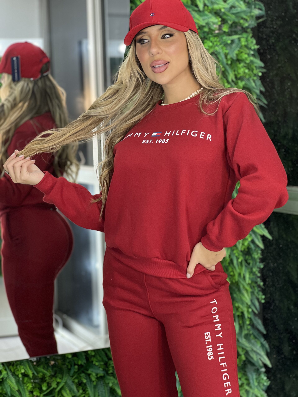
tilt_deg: -4.1
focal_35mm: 77
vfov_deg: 25.3
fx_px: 884
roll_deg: +2.1
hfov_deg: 19.1
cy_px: 198
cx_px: 149
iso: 160
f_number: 2.8
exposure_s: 1/60
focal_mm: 9
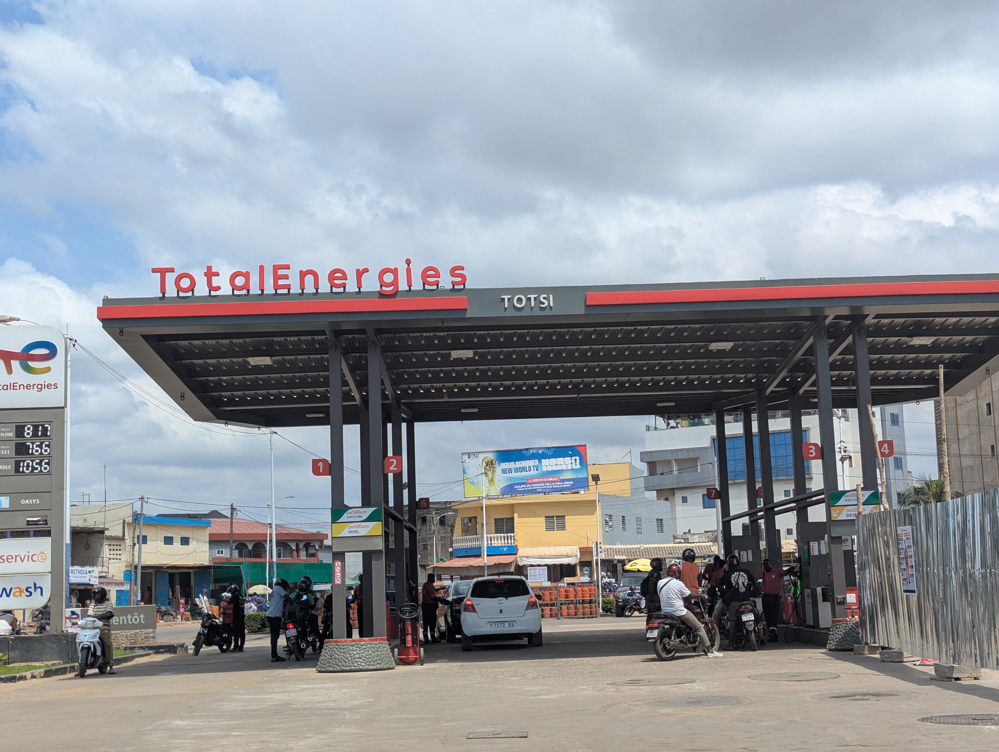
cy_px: 376
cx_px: 500
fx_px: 1387
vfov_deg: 30.3
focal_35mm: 48
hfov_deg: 39.6
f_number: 1.85
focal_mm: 6.81
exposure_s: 1/2924
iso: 50
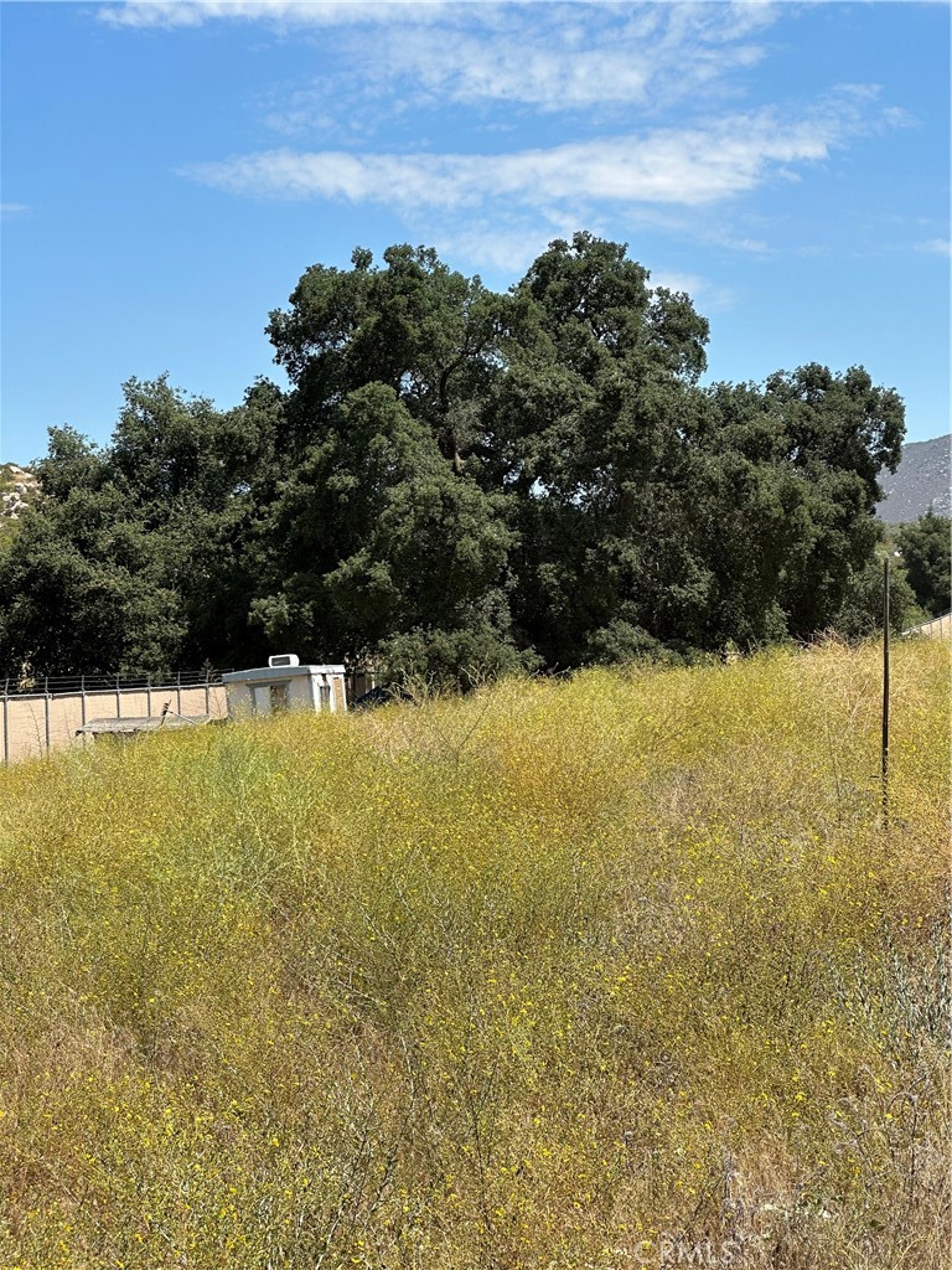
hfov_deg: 19.1
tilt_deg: -2.5
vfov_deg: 25.3
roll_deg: -1.4
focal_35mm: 77
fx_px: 2824
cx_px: 476
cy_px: 635
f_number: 2.8
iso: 32
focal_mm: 9
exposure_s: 1/661
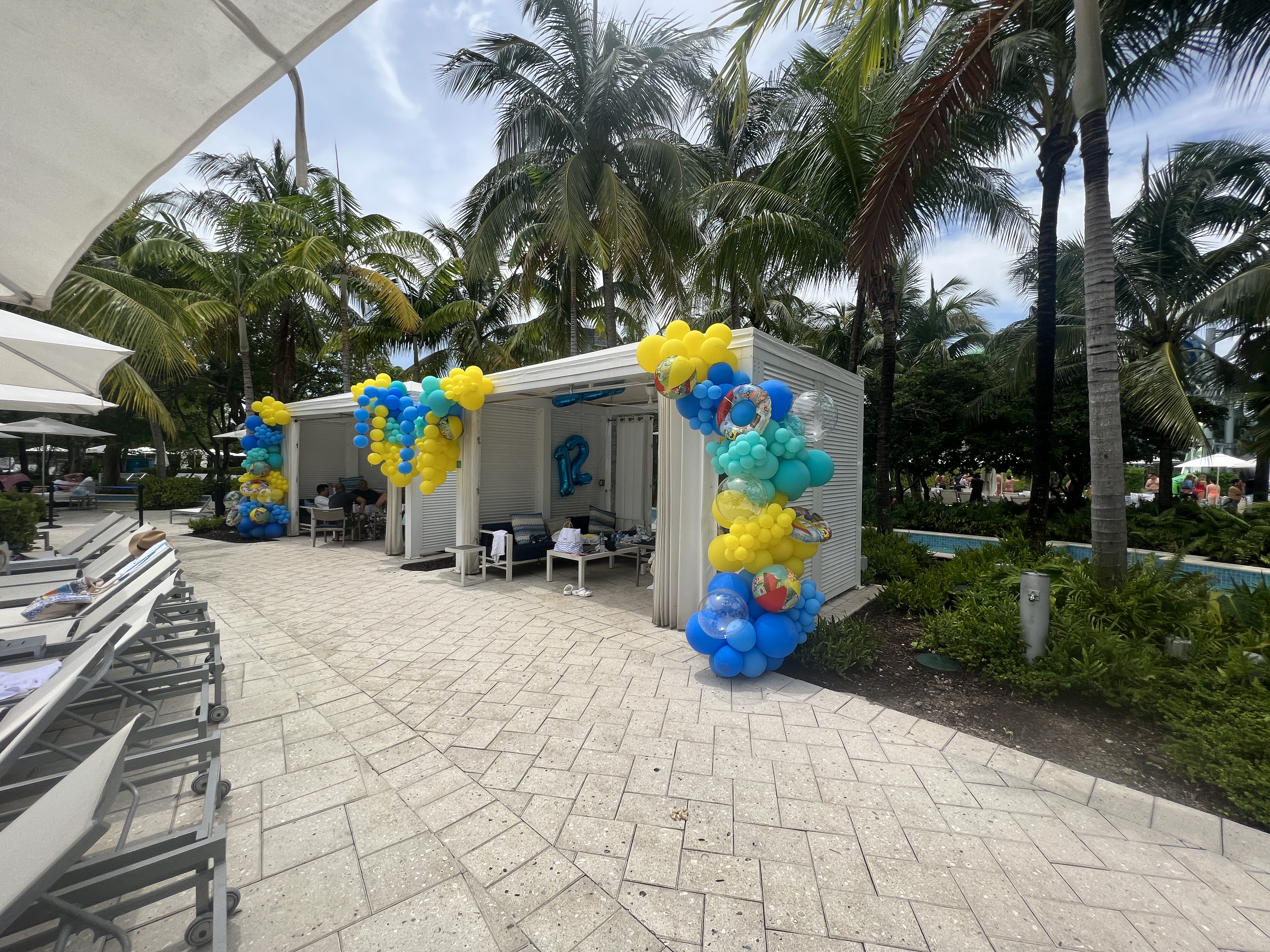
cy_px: 476
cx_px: 635
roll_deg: -1.5
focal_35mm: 13
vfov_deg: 89.9
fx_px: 477
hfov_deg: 106.2
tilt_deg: -2.7
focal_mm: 1.57
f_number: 1.8
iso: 32
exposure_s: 1/1845
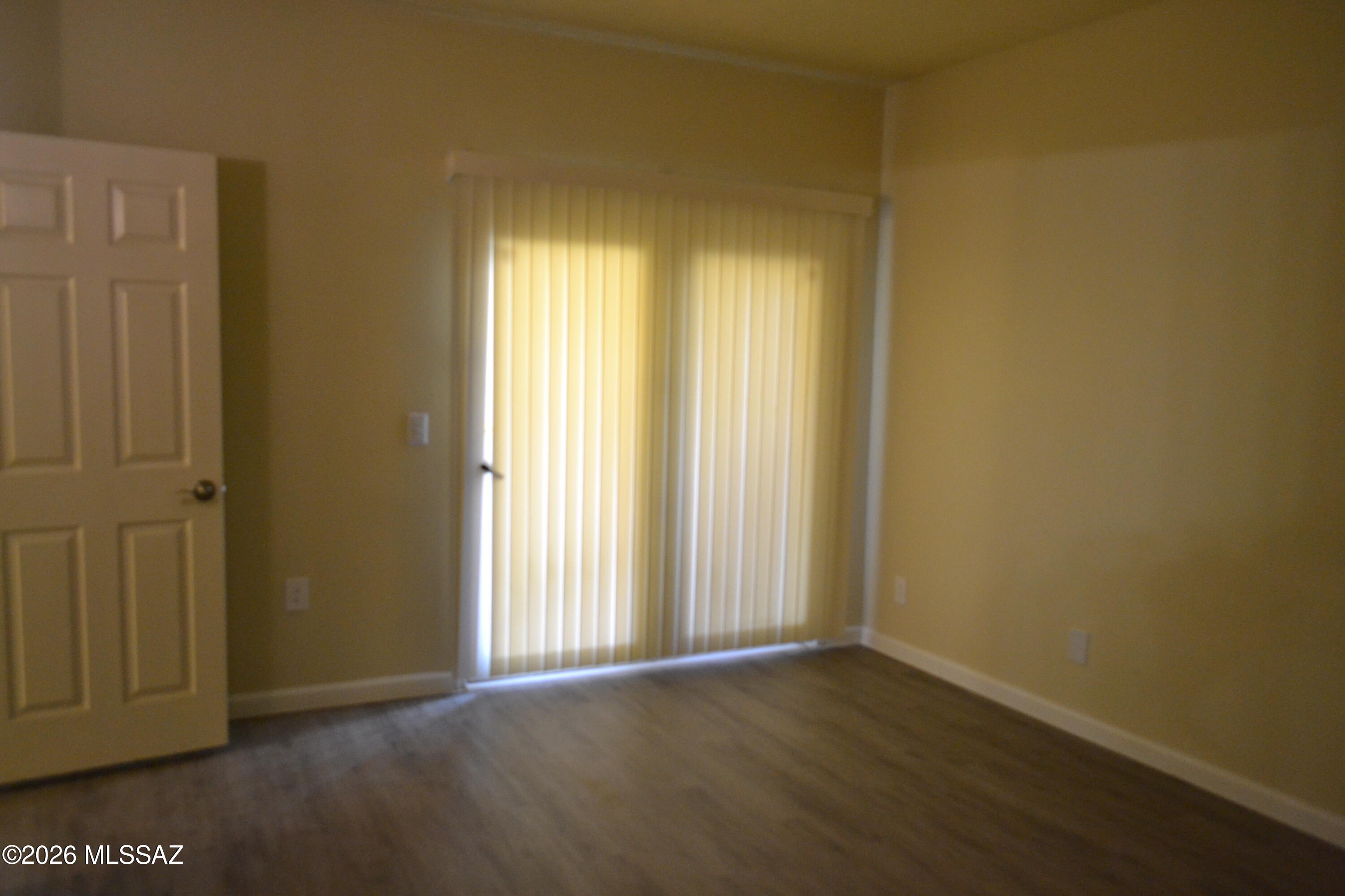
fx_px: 1009
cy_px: 448
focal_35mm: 27
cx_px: 672
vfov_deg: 47.9
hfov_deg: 67.4
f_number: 3.5
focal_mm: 18
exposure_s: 1/60
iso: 1400
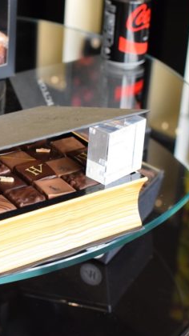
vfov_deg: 25.4
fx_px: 747
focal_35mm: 84
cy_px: 170
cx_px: -9
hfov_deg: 14.2
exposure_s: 1/125
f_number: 5
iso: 2200
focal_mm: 35
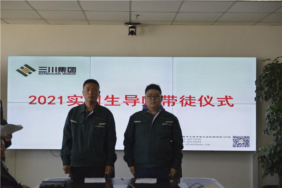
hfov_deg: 35.6
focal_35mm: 56
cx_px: 141
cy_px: 94
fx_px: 439
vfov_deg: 24.2
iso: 2500
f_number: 2.8
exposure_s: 1/2000
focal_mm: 56
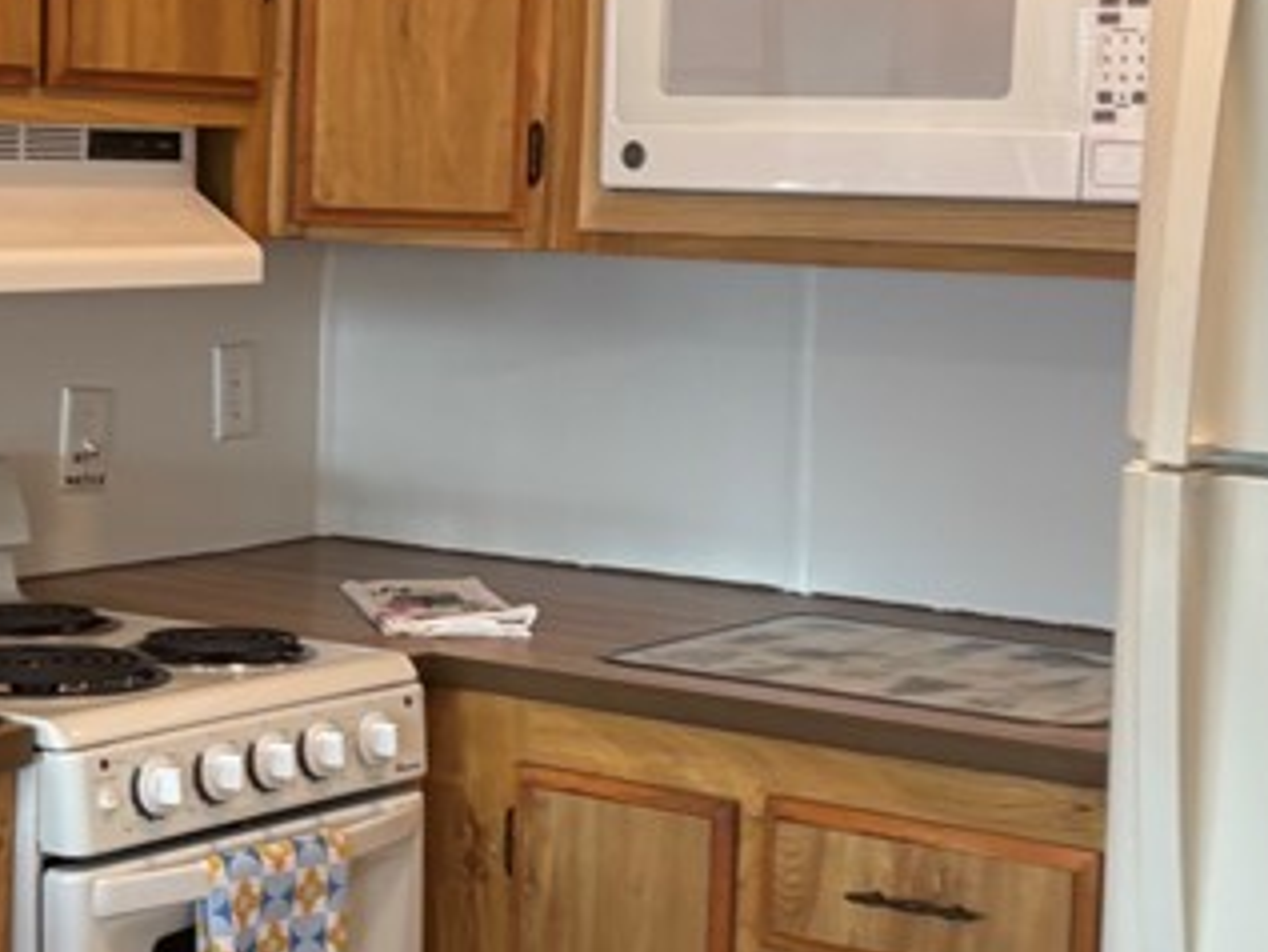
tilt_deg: -8.5
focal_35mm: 84
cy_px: 516
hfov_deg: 23.1
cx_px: 368
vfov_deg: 17.6
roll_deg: -0.2
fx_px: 3078
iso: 125
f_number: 1.6
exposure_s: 1/60
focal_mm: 5.96
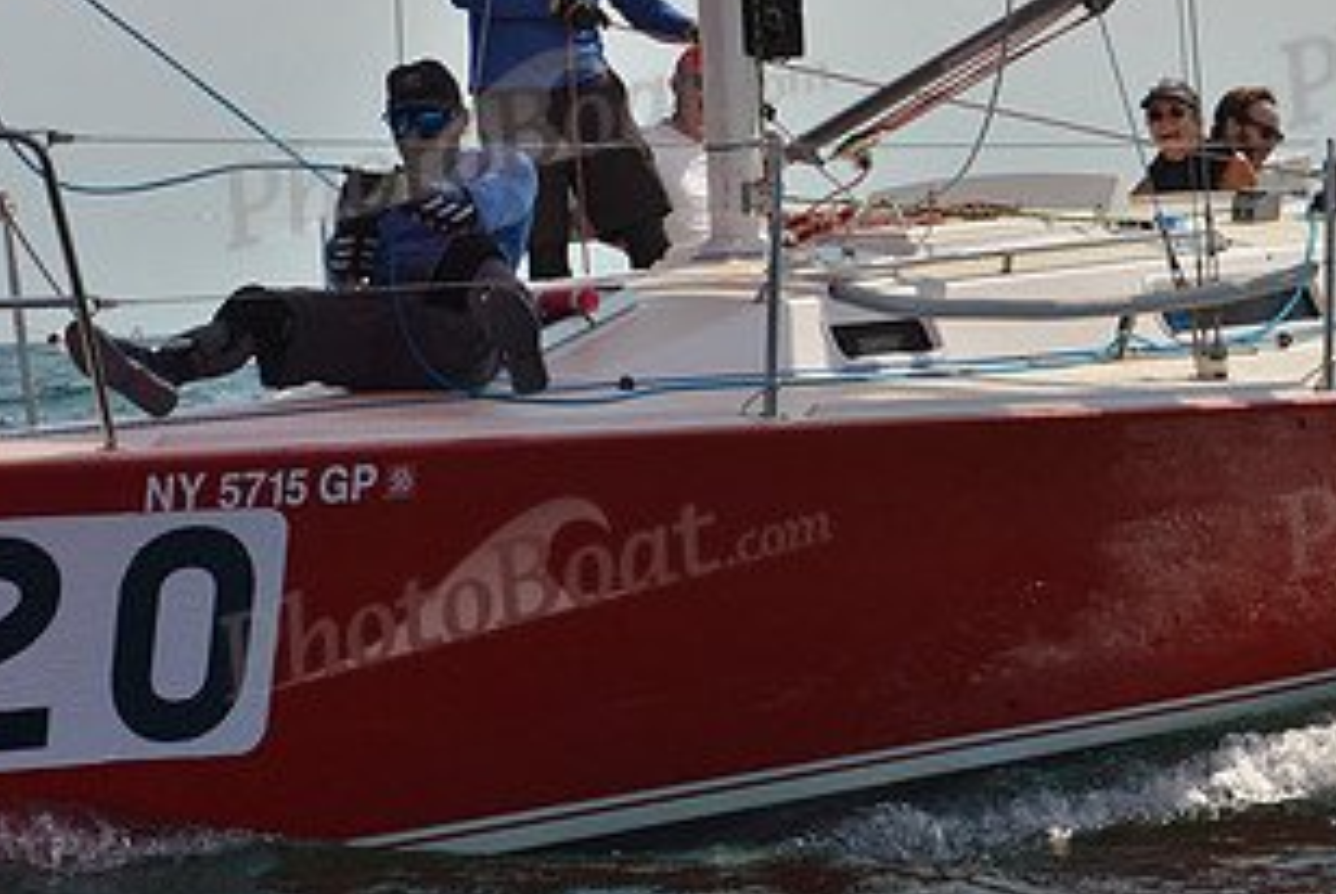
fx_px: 6426
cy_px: 302
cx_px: 1058
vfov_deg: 8.0
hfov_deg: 11.8
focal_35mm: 173
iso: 400
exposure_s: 1/1000
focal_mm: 92
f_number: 8
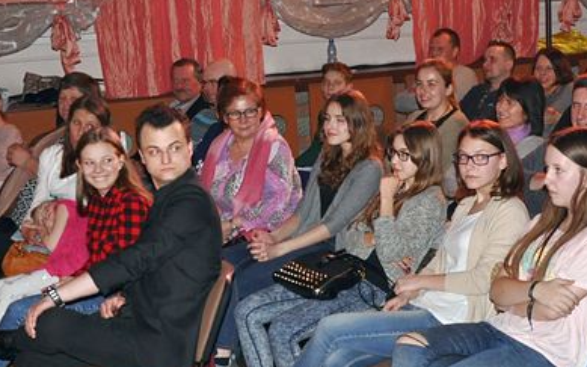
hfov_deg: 29.3
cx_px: 344
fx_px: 1121
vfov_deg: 18.5
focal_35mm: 70
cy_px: 273
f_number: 4.5
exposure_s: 1/60
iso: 1000
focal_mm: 21
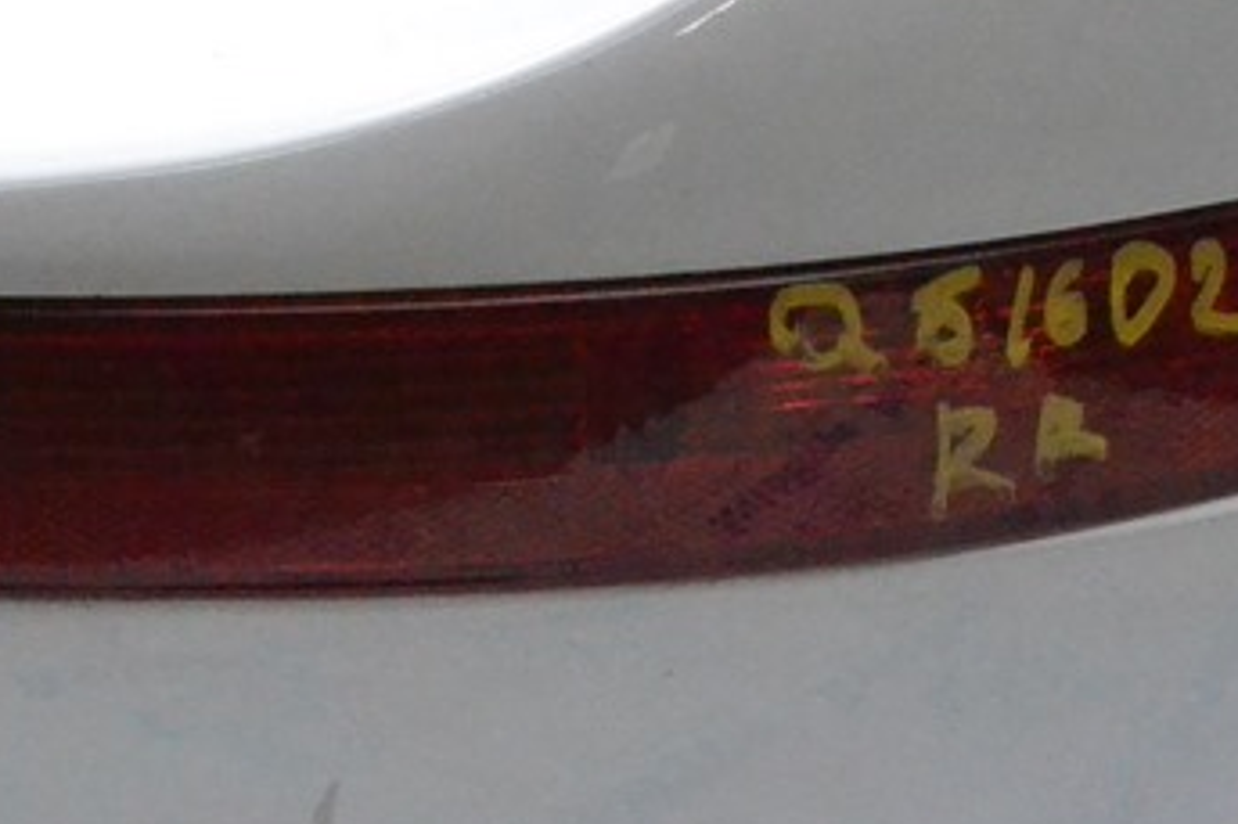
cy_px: 261
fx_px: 4915
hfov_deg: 14.3
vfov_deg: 9.6
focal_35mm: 143
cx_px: 241
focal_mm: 32
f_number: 13
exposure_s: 1/100
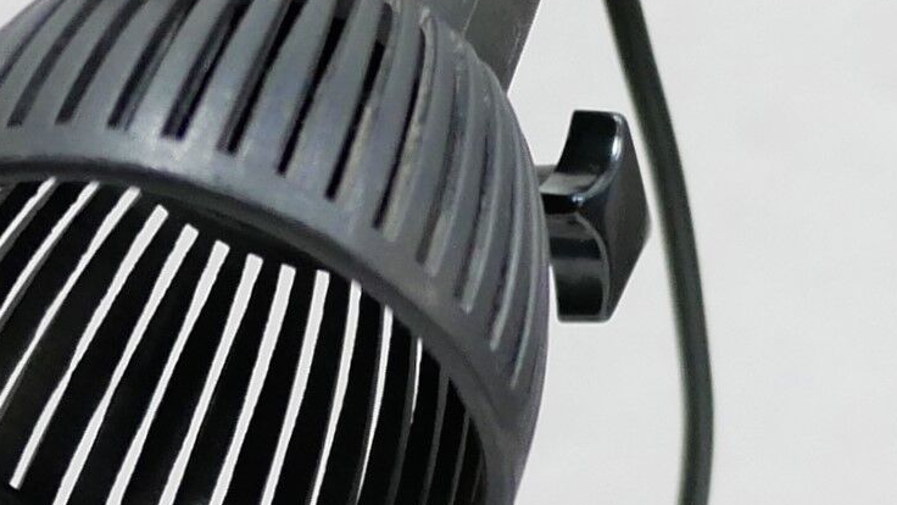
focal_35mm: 266
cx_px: 370
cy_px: 1183
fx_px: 6327
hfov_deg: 8.1
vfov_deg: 4.5
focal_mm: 20
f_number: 1.7
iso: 800
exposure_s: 1/60
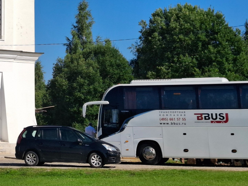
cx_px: 14
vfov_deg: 17.0
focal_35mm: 82
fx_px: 587
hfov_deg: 23.1
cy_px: -51
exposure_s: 1/1946
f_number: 1.8
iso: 25
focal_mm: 4.69
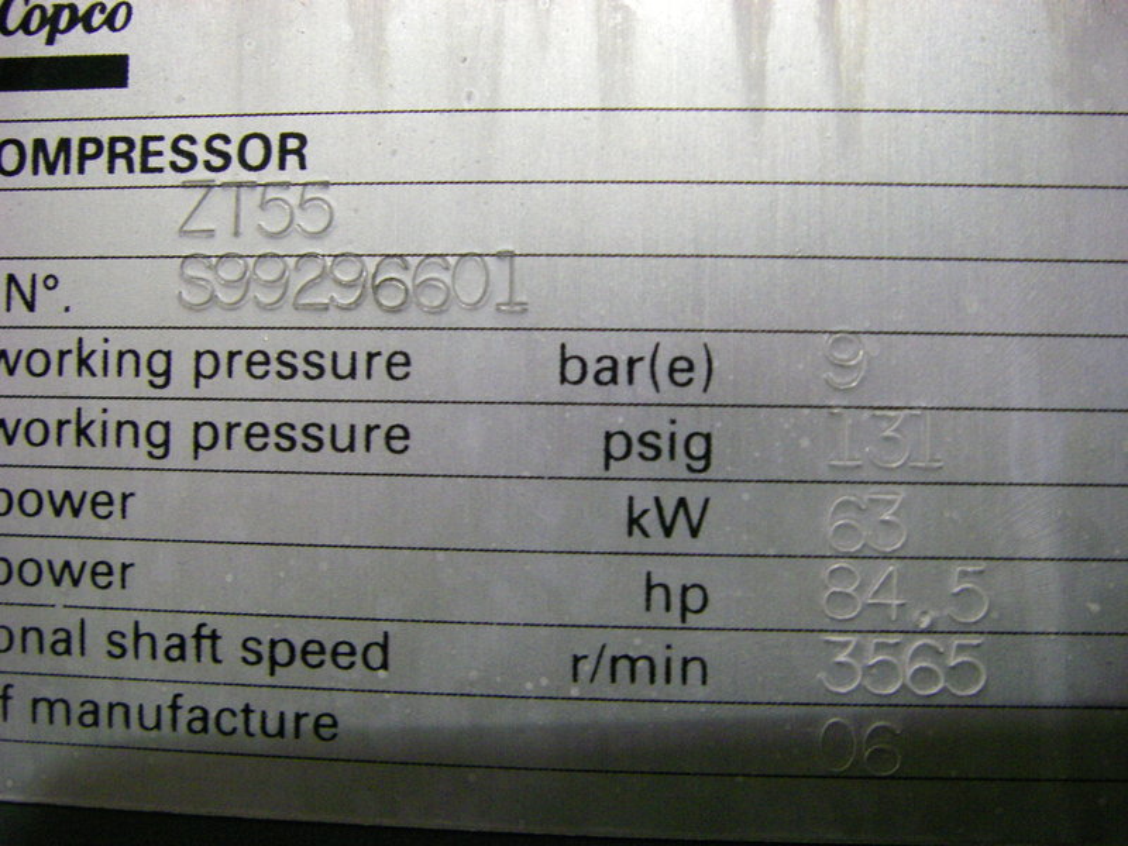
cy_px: 423
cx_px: 564
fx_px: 1238
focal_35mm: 38
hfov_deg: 49.0
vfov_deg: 37.7
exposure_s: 1/25
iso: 400
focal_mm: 6.3
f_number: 3.3
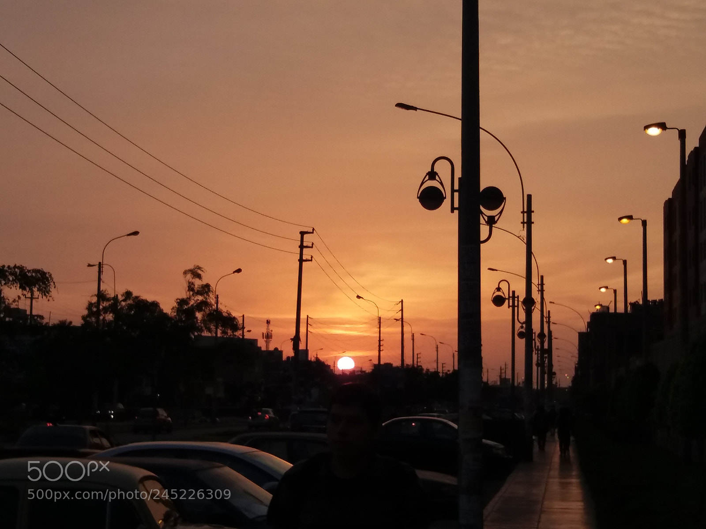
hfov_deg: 63.4
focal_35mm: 28
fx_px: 571
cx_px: 353
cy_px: 264
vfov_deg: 49.7
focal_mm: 3.7
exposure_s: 1/303
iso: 64
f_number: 1.9
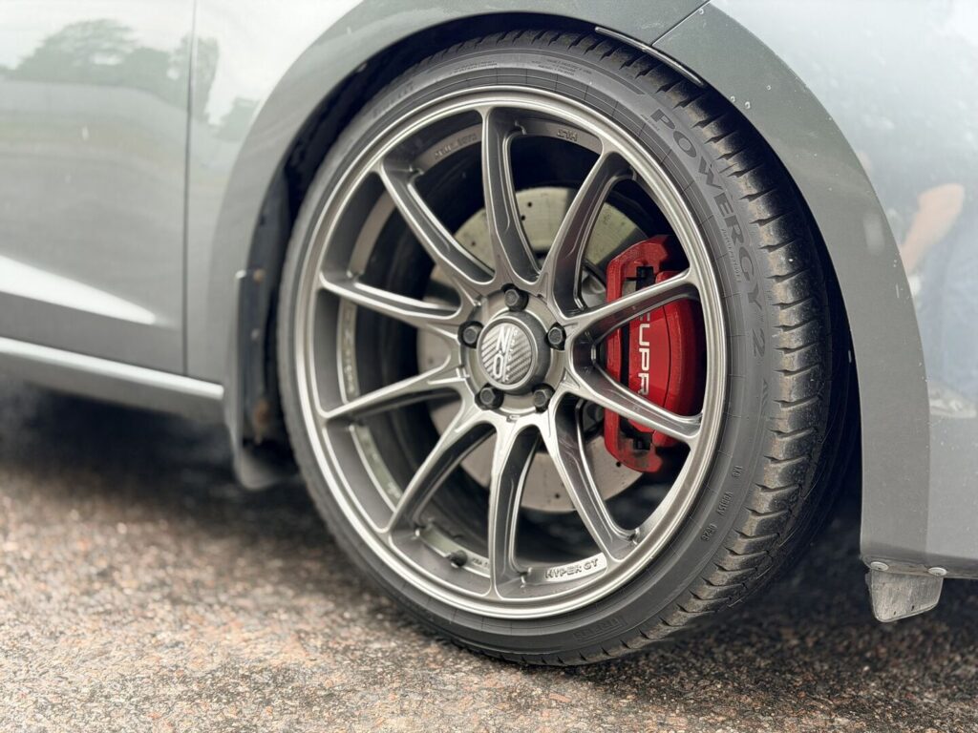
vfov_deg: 30.3
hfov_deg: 39.7
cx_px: 489
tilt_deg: -7.3
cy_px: 366
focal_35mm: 48
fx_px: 1356
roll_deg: -0.7
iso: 64
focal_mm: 6.76
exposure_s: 1/121
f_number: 1.78
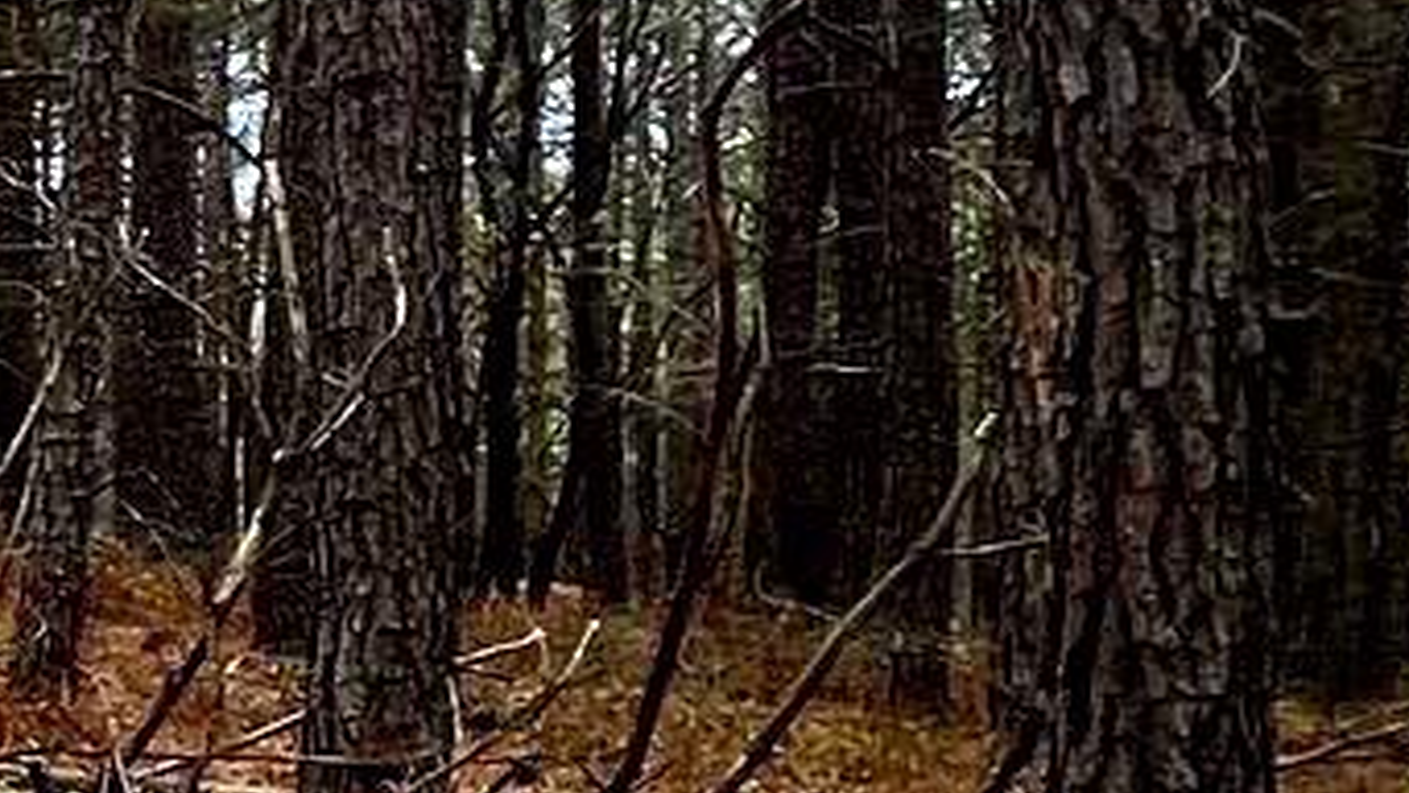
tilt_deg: -0.7
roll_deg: +0.1
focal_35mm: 85
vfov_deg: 14.2
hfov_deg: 14.1
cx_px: -2169
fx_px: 3176
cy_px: 533
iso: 32
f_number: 1.8
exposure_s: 1/99
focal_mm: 1.57
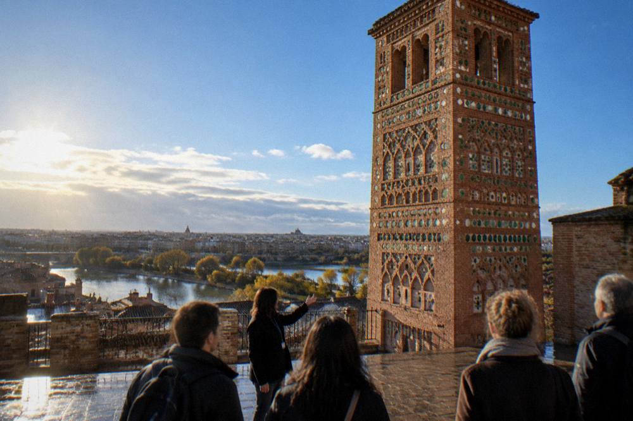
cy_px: 210
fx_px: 615
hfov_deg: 54.5
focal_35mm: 35
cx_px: 316
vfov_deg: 37.8
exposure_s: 1/200
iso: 500
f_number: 10
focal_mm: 35
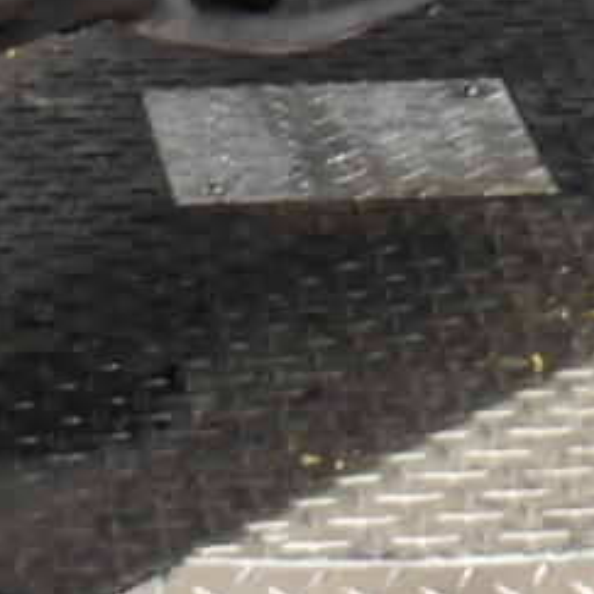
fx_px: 5096
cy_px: -854
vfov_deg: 6.3
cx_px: 210
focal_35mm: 262
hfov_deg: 6.7
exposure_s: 1/13
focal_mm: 25
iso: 400
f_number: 4
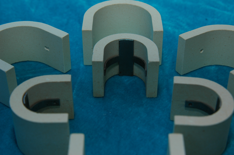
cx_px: 117
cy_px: 78
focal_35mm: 72
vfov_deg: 18.9
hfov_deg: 28.1
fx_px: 468
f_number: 8
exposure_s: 1/60
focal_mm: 48
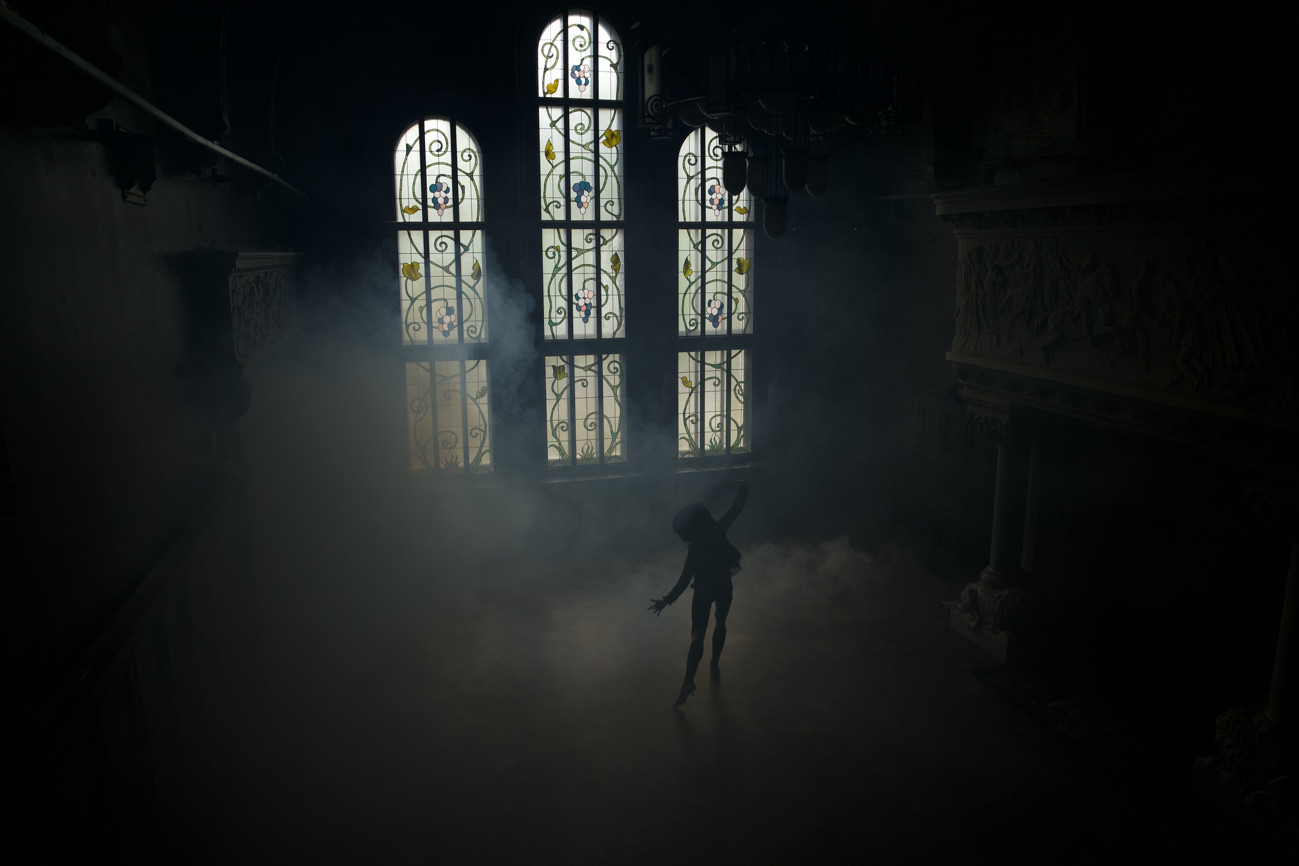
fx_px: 866
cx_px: 650
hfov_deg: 73.7
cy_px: 433
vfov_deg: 53.1
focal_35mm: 24
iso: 500
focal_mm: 24
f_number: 2.8
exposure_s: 1/200
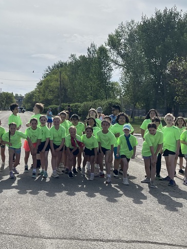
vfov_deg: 34.8
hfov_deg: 25.5
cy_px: 97
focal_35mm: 55
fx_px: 396
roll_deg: -0.8
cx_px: 8
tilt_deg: +3.1
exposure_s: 1/9901
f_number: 1.6
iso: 50
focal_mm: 5.1
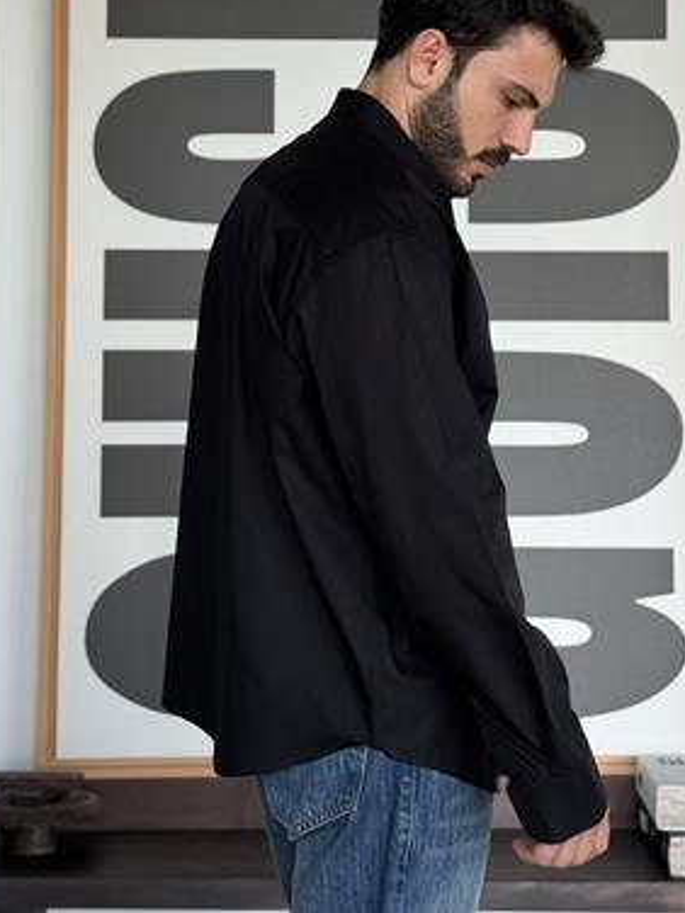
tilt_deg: +4.2
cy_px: 268
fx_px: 1794
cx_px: 377
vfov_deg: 28.3
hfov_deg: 21.6
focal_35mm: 68
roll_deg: -0.5
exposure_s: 1/201
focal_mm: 6.76
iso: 100
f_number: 1.78
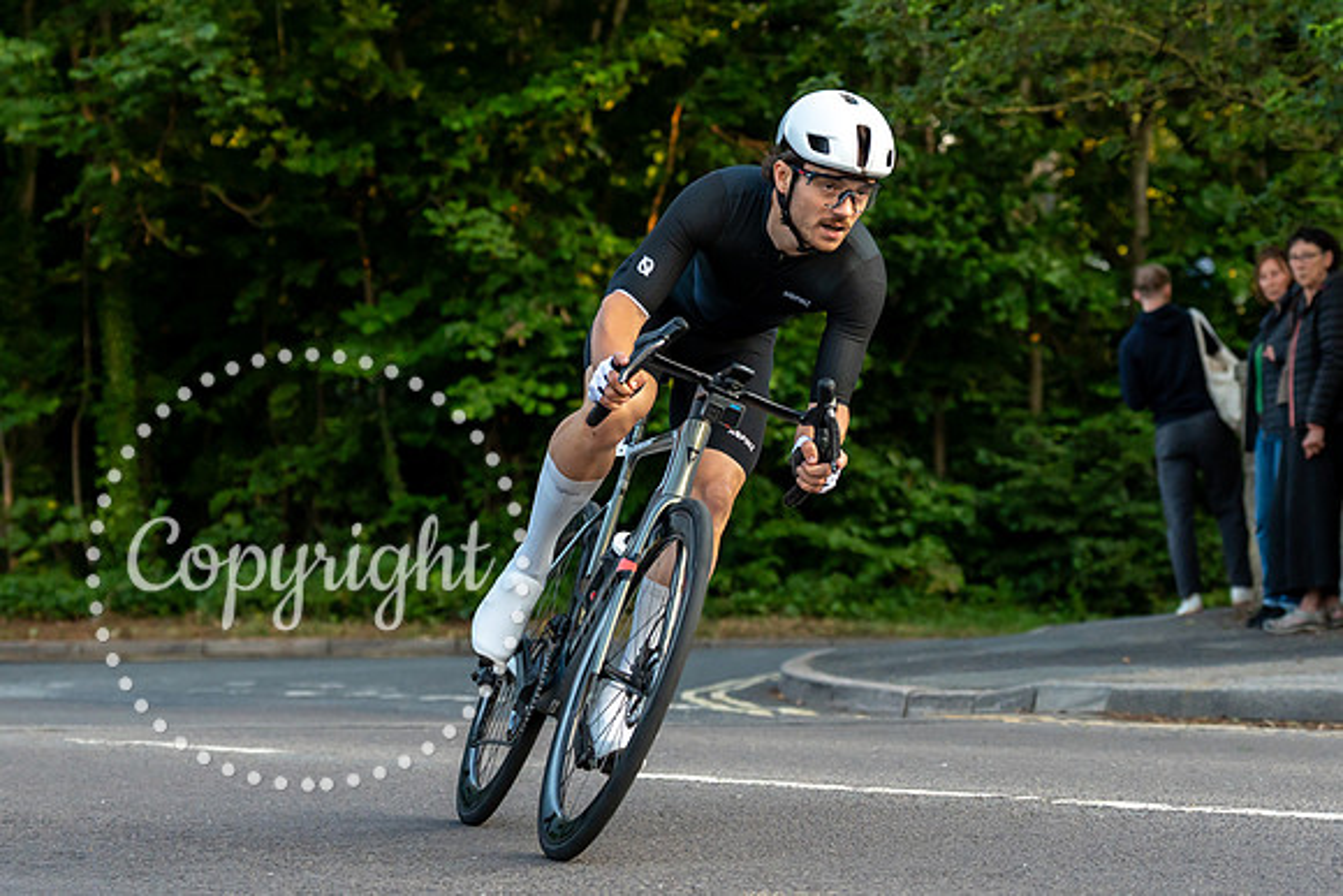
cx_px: 779
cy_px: 179
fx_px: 4431
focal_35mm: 119
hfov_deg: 17.2
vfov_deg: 11.5
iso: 1000
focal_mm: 70
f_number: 3.5
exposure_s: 1/800
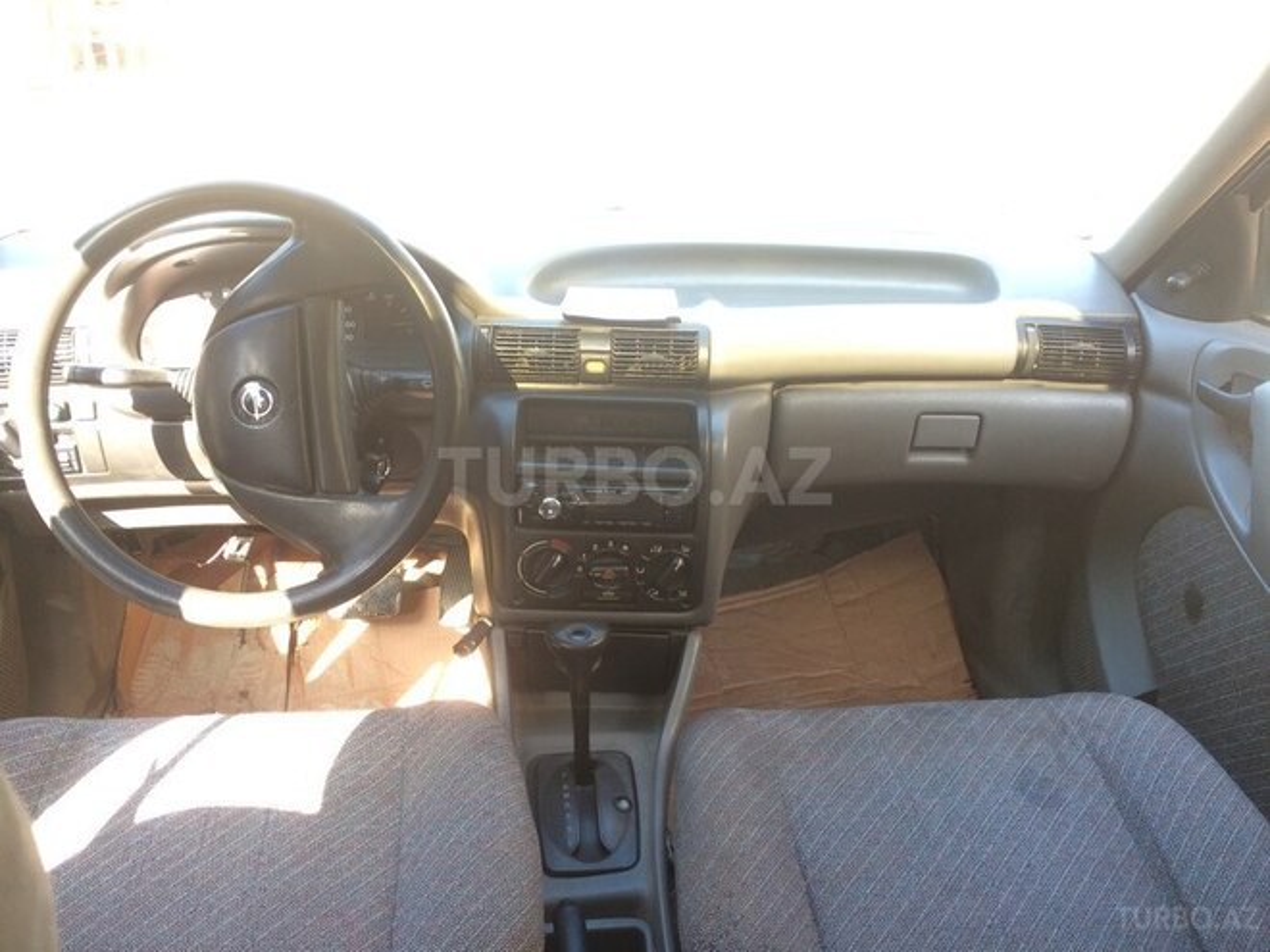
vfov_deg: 48.2
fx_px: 1064
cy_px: 476
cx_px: 635
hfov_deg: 61.7
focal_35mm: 29
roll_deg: -1.9
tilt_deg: -23.6
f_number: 2.2
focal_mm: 4.15
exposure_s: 1/50
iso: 50
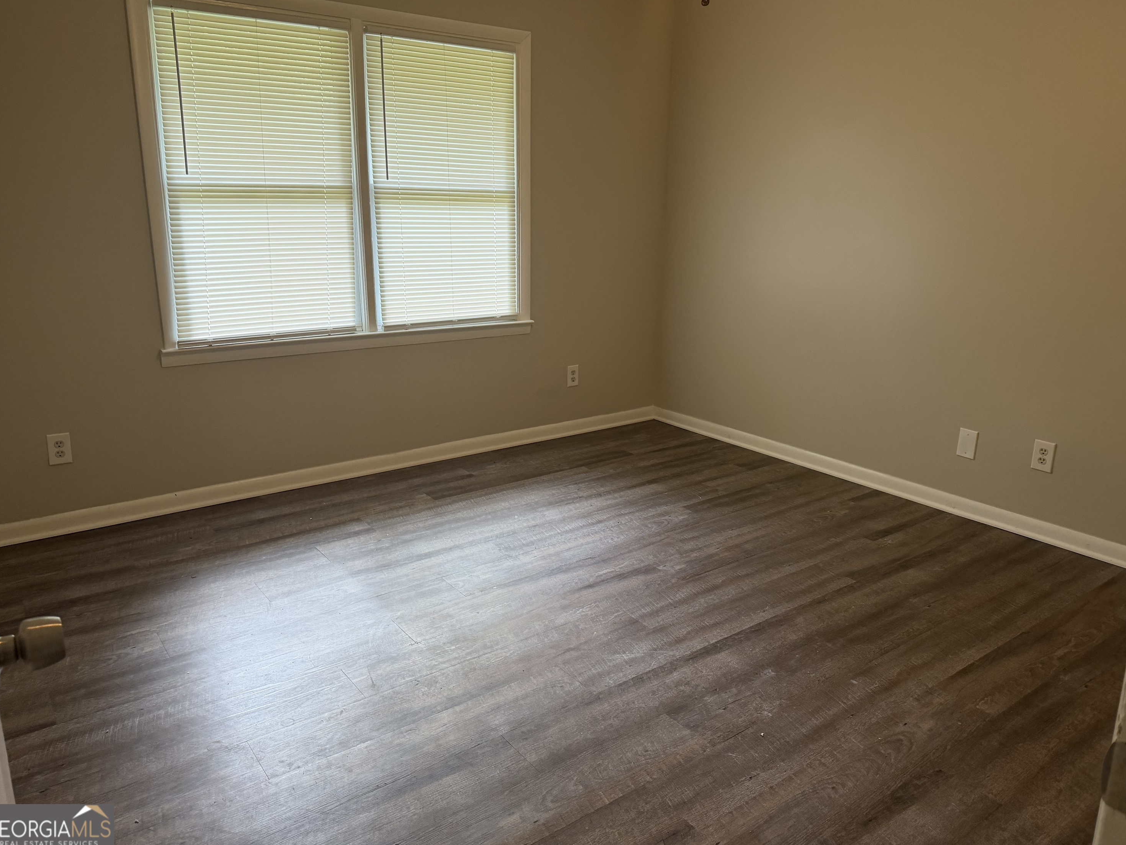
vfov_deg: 54.9
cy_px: 408
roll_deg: +0.3
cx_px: 569
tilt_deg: -13.8
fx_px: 813
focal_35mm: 25
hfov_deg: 69.4
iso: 250
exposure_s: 1/60
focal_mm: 6.76
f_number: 1.78
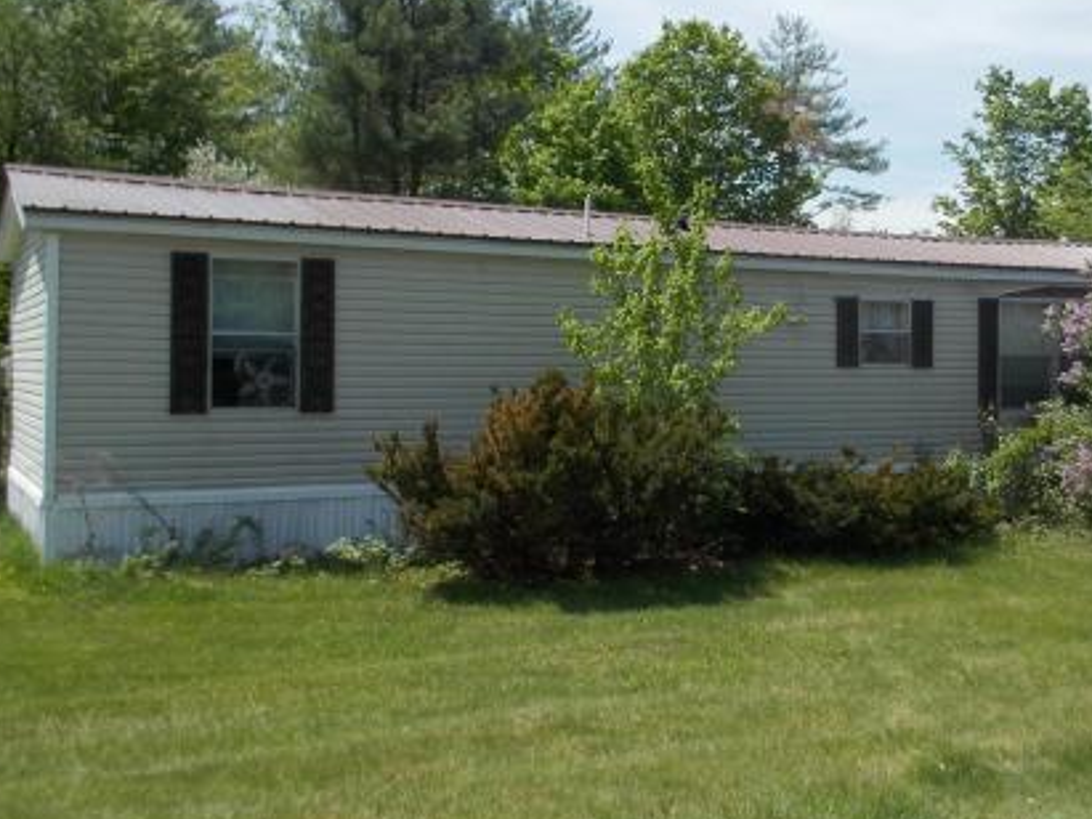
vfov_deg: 35.0
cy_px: 330
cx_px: 685
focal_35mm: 41
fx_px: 1293
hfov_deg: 45.4
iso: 80
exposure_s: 1/640
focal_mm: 4.1
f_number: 3.3
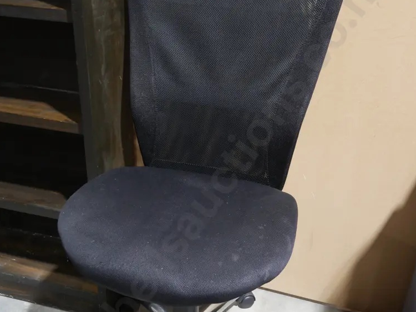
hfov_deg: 45.8
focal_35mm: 41
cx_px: 210
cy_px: 199
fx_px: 493
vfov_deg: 34.9
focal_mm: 15
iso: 800
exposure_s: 1/60
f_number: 3.6
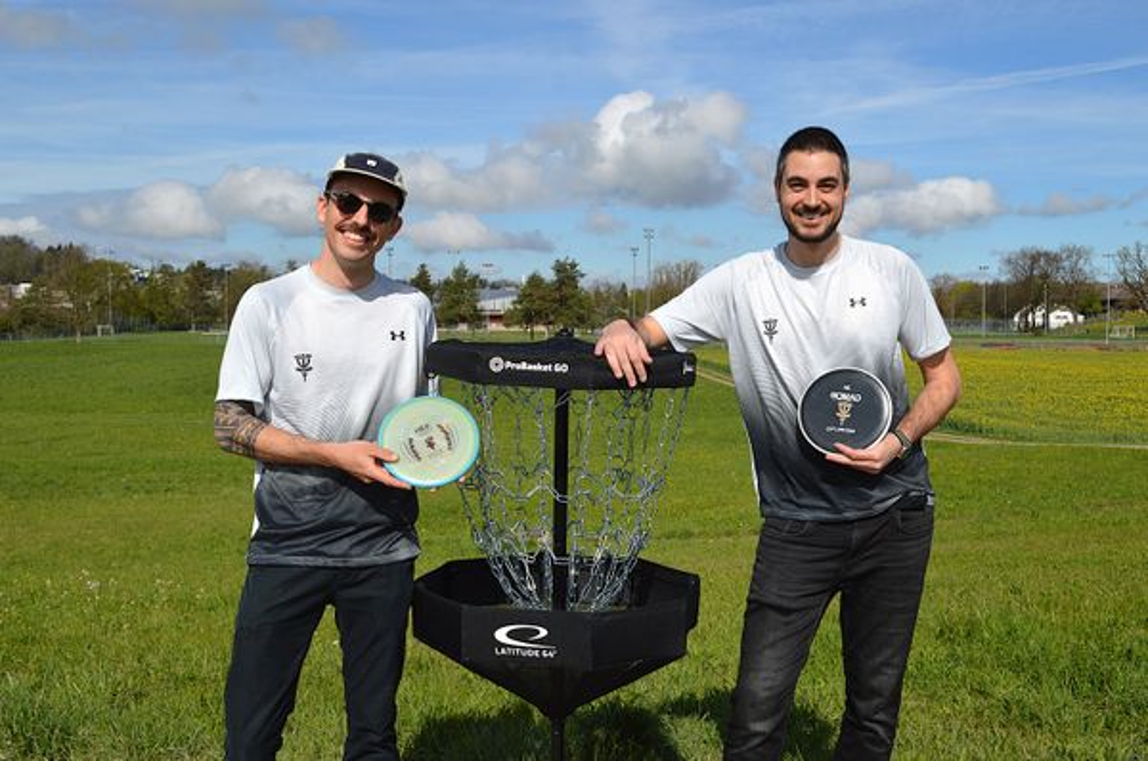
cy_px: 380
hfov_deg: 53.2
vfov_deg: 36.8
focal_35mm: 36
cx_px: 574
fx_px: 1146
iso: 100
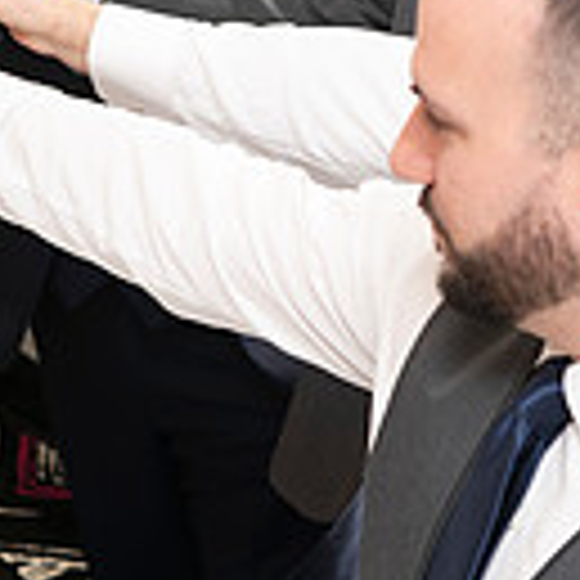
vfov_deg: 15.3
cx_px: -135
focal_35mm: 111
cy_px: -63
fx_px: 2104
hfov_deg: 15.1
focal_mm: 29
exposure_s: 1/100
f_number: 2.8
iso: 800
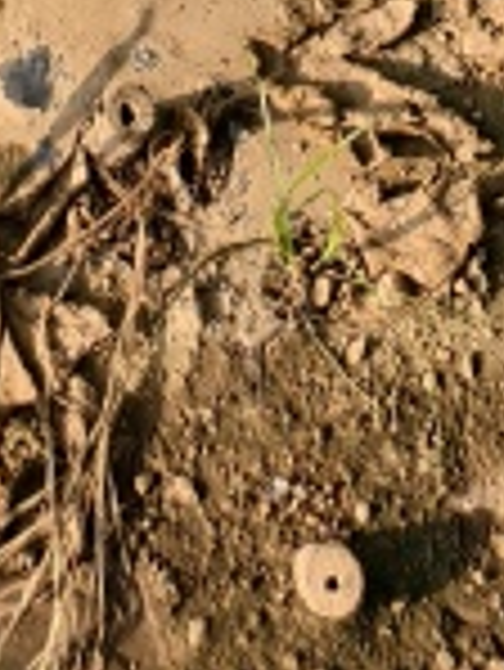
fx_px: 3199
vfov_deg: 8.8
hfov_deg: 9.0
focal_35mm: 165
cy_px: -1603
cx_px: 122
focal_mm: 5.6
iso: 72
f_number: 1.57
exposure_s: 1/1543
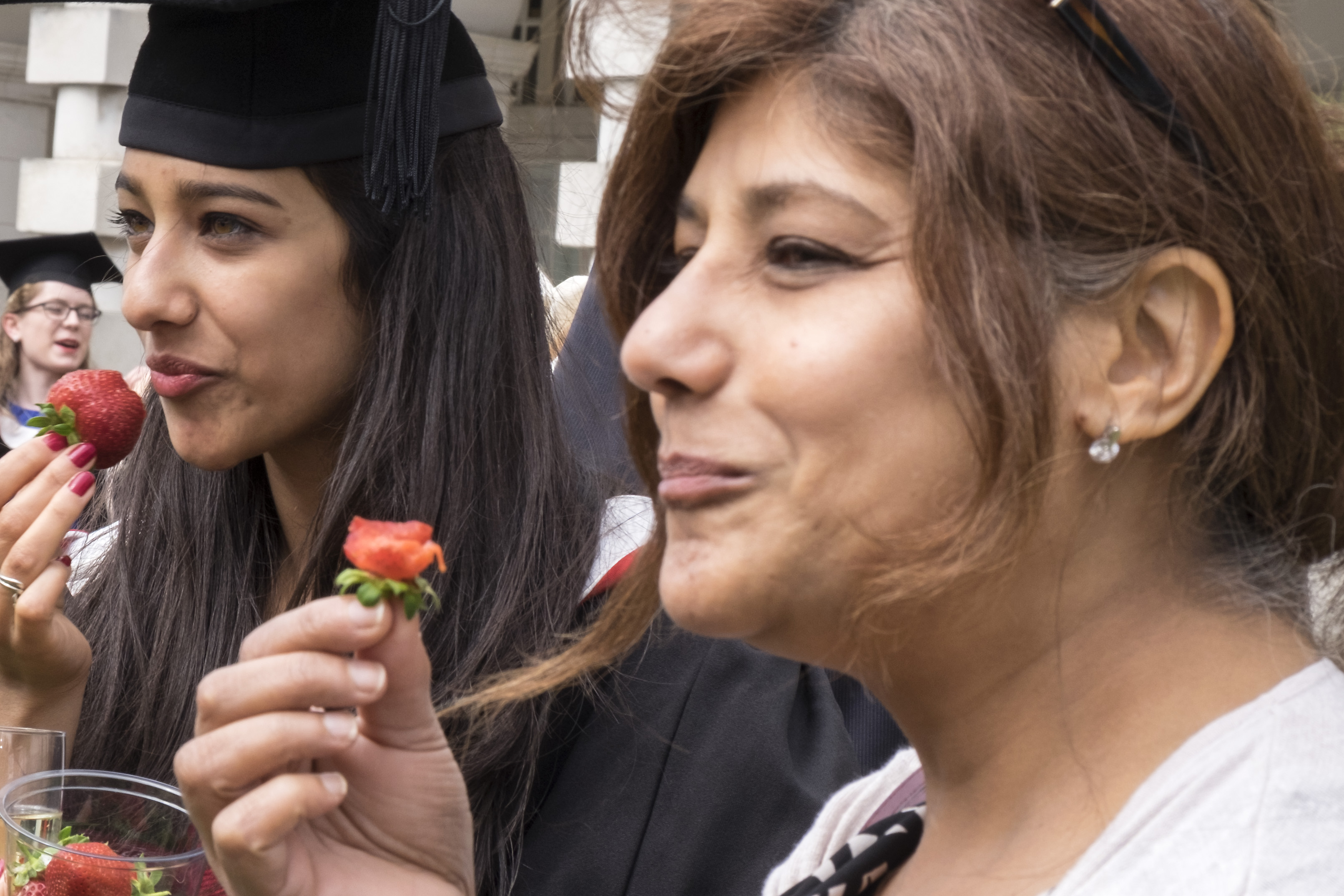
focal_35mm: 120
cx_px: 487
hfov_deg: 17.0
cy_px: 464
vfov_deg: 11.4
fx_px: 4480
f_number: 14
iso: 400
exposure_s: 1/125
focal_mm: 52.7
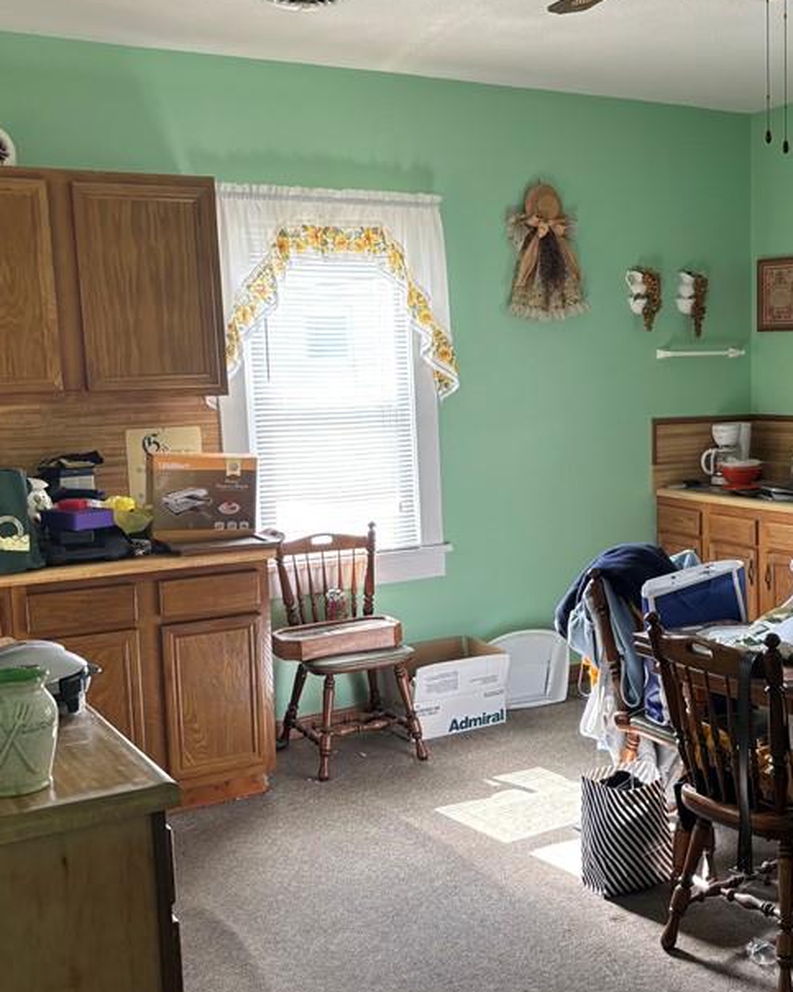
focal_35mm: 43
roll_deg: +1.7
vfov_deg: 42.9
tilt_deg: -8.0
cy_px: 516
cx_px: 565
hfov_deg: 34.4
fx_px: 1262
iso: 80
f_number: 1.6
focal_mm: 5.96
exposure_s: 1/121
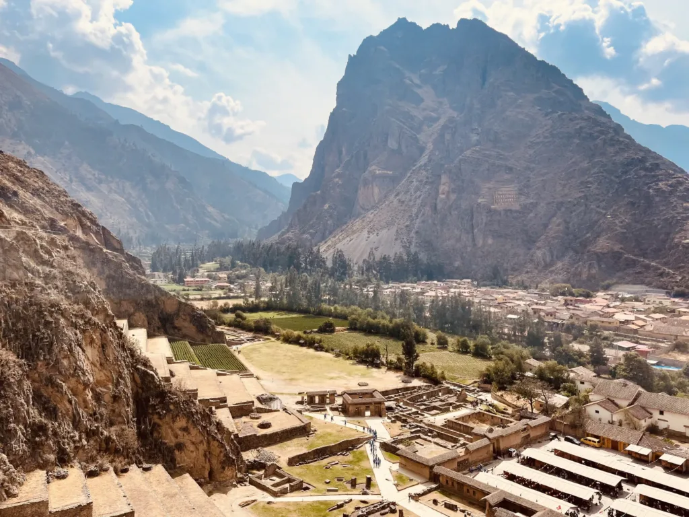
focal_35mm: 26
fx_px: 518
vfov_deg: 53.1
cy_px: 258
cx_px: 344
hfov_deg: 67.3
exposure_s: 1/5051
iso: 32
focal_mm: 4.2
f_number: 1.6
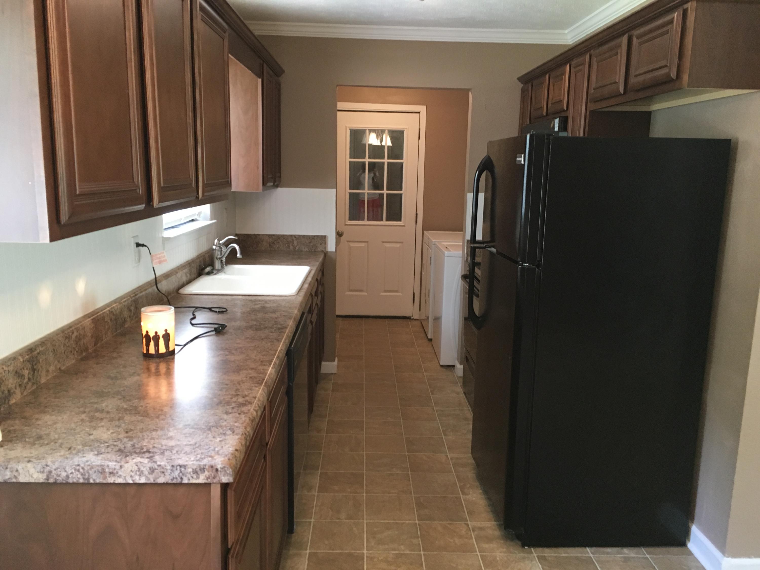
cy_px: 285
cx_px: 380
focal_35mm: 29
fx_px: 637
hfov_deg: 61.7
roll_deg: -0.8
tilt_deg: -8.7
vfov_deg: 48.2
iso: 125
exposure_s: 1/30
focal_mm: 4.15
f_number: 2.2
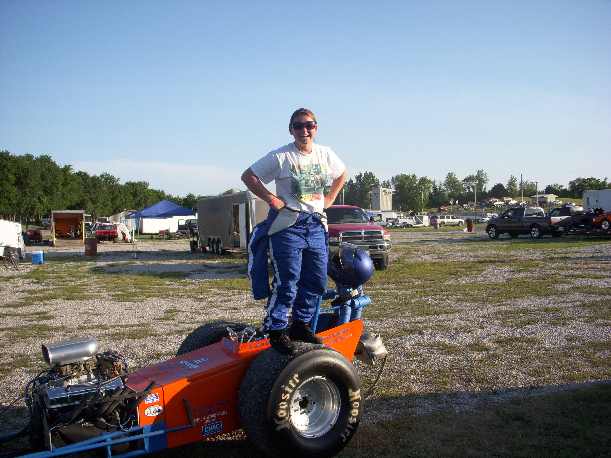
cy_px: 229
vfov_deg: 37.7
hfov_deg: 49.0
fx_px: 671
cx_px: 306
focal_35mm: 38
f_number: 3.3
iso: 100
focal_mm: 6.3
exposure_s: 1/640
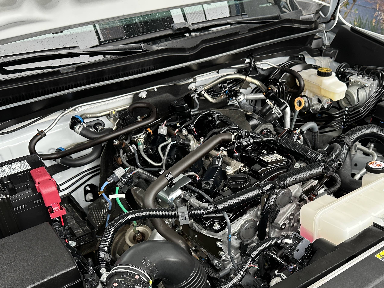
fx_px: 422
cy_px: 216
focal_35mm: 38
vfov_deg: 36.8
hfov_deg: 48.8
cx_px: 224
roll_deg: -2.5
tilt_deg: -34.3
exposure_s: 1/121
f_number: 1.78
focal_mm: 6.86
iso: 100
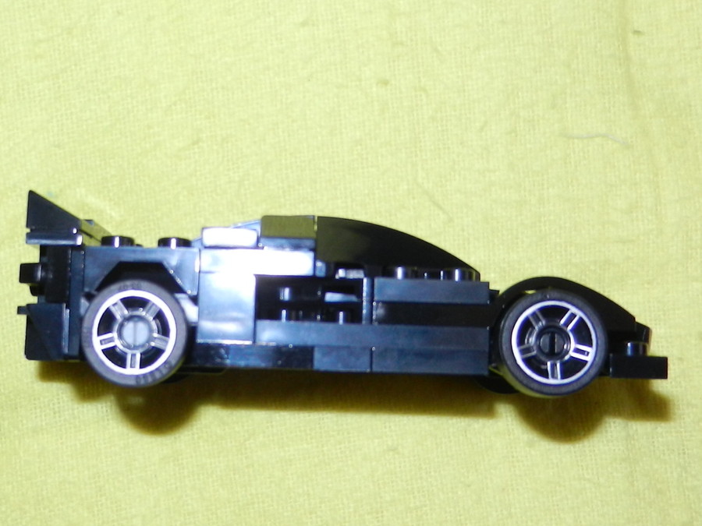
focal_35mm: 25
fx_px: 507
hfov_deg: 69.4
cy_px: 263
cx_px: 351
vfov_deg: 54.9
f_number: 3.5
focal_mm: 4.5
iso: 200
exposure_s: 1/30
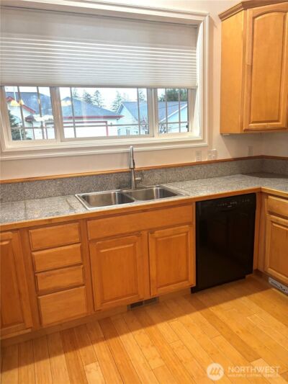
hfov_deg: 53.1
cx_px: 144
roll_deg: +3.1
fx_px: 288
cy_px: 192
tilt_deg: -11.1
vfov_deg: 67.3
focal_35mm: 26
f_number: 1.6
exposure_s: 1/60
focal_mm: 5.96
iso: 250
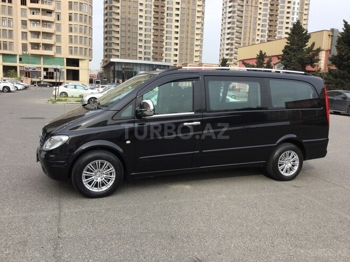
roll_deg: -2.8
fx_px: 313
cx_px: 175
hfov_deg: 58.4
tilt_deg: -8.4
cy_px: 131
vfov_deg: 45.4
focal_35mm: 31
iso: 25
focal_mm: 3.3
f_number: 2.4
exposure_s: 1/494
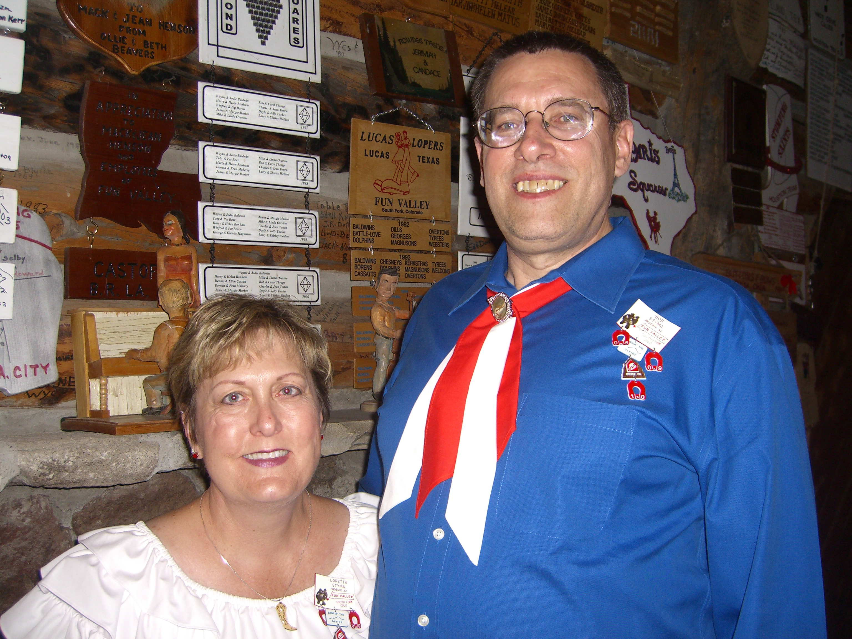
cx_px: 426
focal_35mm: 38
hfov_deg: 49.0
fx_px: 935
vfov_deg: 37.7
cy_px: 320
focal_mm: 7.9
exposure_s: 1/60
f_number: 2.8
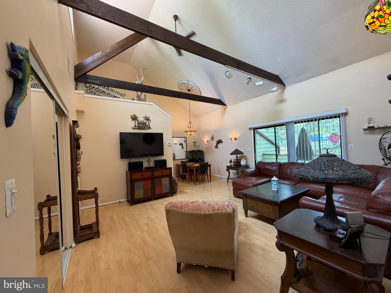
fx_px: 158
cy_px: 146
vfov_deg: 85.7
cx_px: 196
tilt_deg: +0.4
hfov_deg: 102.1
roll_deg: +3.5
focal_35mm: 14
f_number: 2.2
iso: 160
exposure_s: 1/60
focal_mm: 2.22
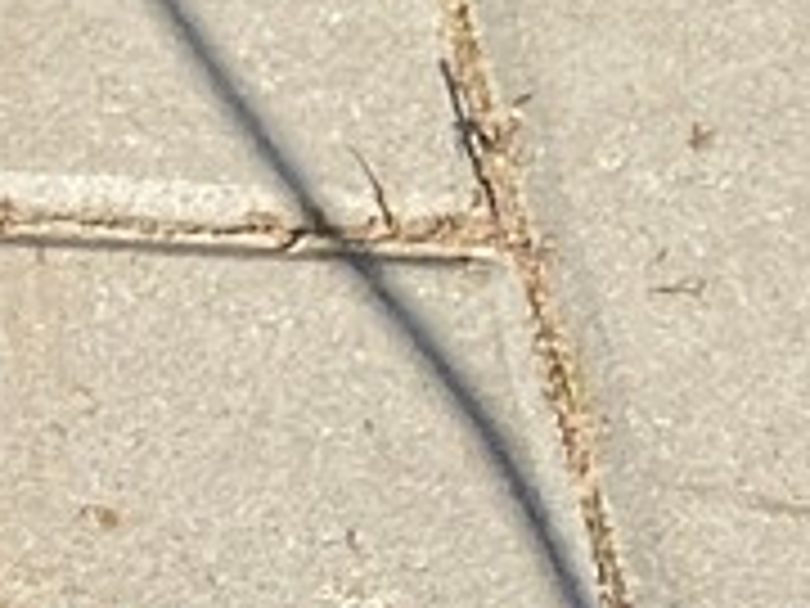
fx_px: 4867
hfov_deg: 8.1
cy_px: -1293
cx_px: -1598
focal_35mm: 208
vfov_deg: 6.5
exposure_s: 1/1543
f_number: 1.8
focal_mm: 4.25
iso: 32
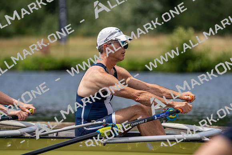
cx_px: 116
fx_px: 2578
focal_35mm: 400
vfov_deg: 3.4
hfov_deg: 5.2
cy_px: 78
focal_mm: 400
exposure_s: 1/1600
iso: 250
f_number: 6.3
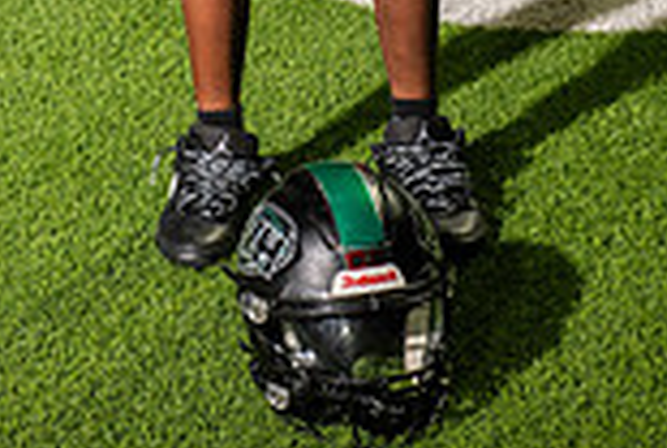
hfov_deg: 14.7
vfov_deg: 9.3
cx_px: 284
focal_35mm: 139
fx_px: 2580
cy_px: -465
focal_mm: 48
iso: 1000
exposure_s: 1/400
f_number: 7.1
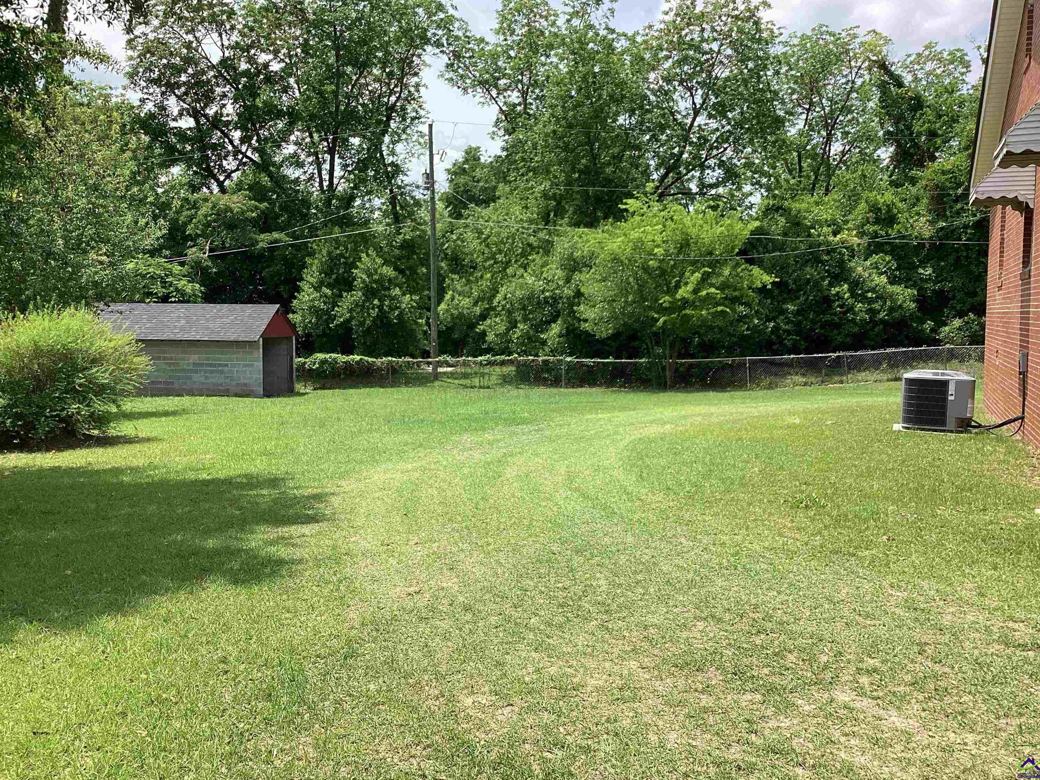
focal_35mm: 32
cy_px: 384
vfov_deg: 44.2
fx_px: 961
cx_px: 514
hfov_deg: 56.8
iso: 25
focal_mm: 3.3
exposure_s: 1/783
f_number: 2.4
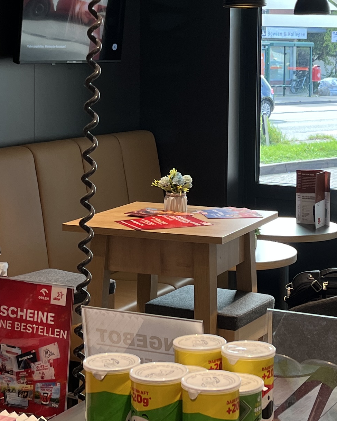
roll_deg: -1.6
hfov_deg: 18.2
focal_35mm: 84
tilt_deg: -3.3
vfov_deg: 22.6
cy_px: 134
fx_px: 1047
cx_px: 229
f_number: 1.6
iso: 50
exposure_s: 1/100
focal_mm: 5.1
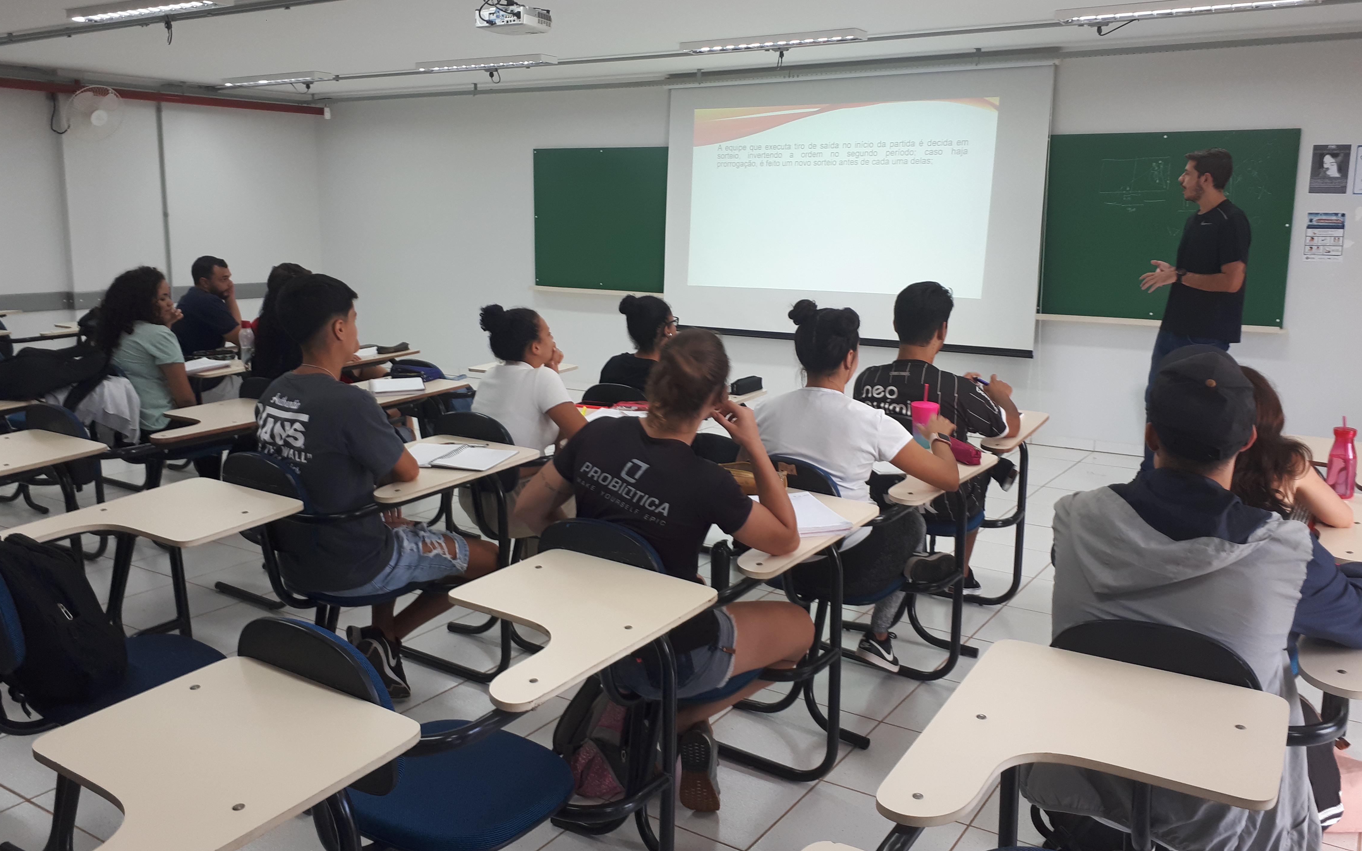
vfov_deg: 43.1
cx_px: 688
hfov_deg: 64.6
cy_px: 378
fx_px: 1076
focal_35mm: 29
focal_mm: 3.6
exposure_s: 1/50
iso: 64
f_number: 1.9
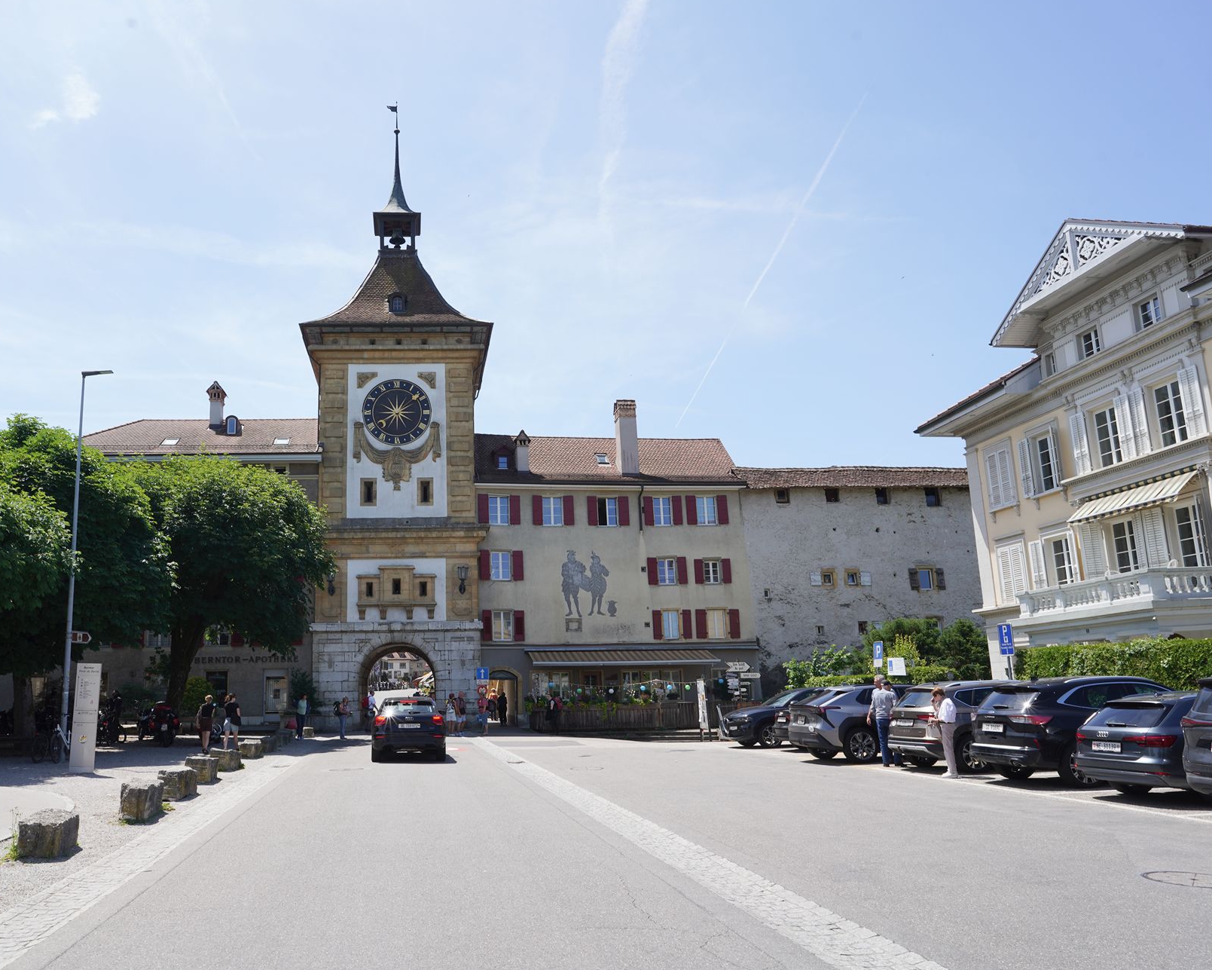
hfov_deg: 61.5
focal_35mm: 28
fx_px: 1004
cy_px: 494
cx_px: 466
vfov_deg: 51.5
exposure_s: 1/100
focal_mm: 24
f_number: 13
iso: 100
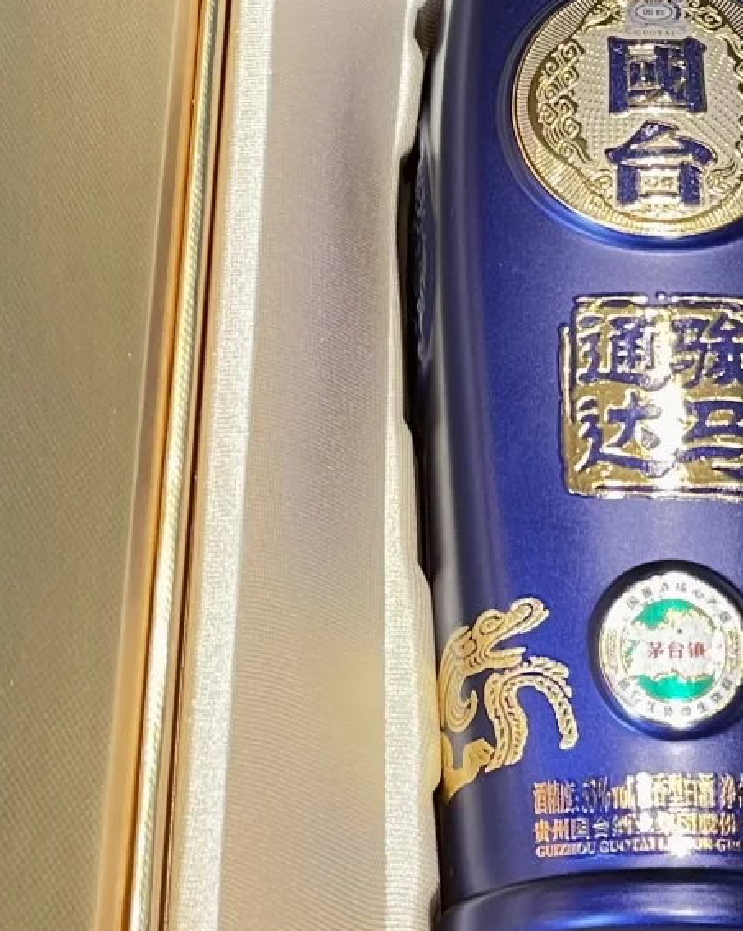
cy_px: 89
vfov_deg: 29.2
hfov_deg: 24.4
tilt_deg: -55.8
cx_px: 523
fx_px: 1706
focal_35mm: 62
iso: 100
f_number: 1.6
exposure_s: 1/50
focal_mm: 5.1
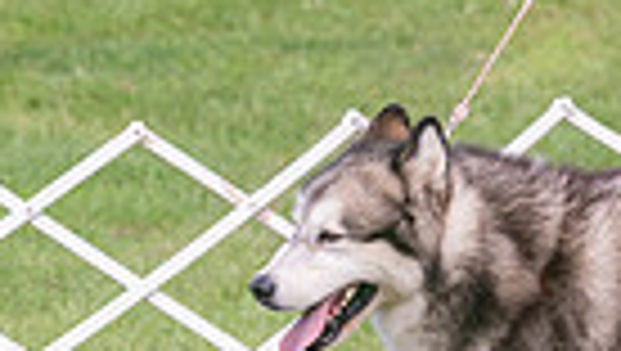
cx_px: 682
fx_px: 11507
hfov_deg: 3.1
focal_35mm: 698
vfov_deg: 1.7
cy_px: -18
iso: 320
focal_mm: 136
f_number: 5
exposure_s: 1/1250
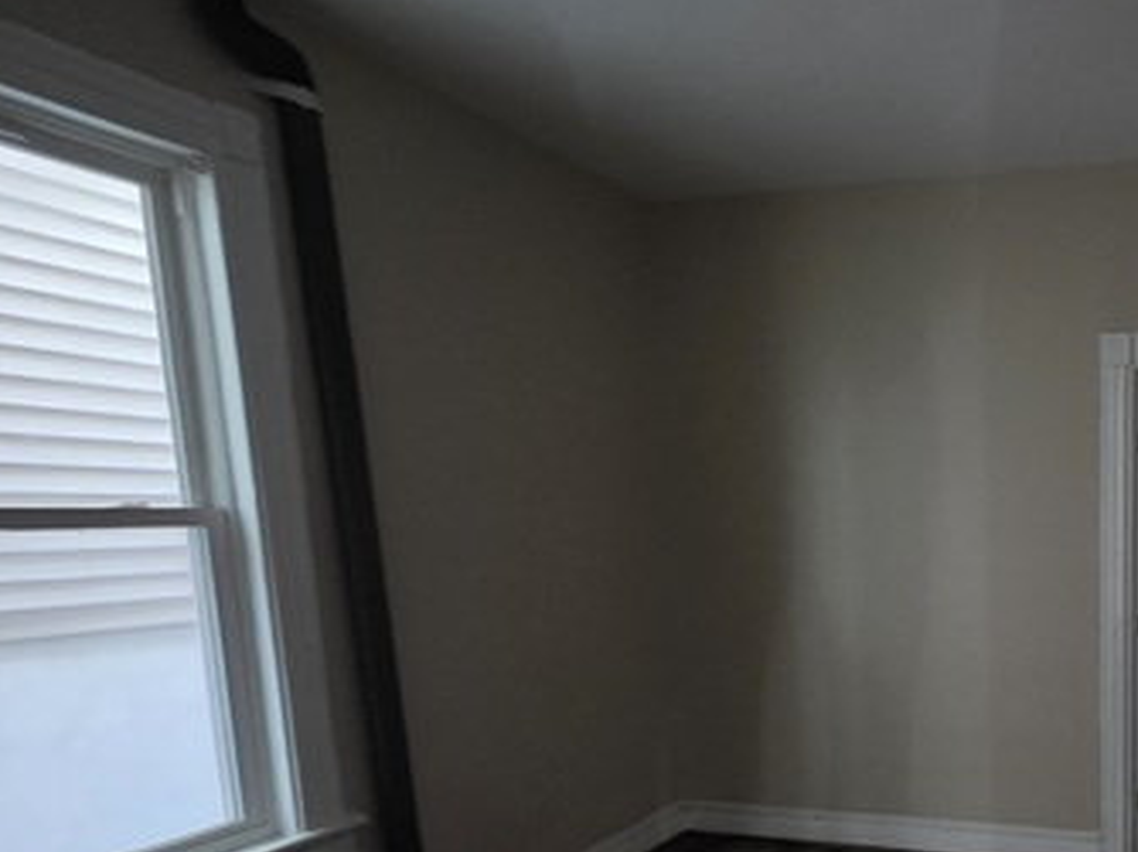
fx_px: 854
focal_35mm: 26
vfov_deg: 50.7
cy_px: 644
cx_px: 997
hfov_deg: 58.8
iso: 1250
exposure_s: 1/24
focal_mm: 2.2
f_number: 1.9
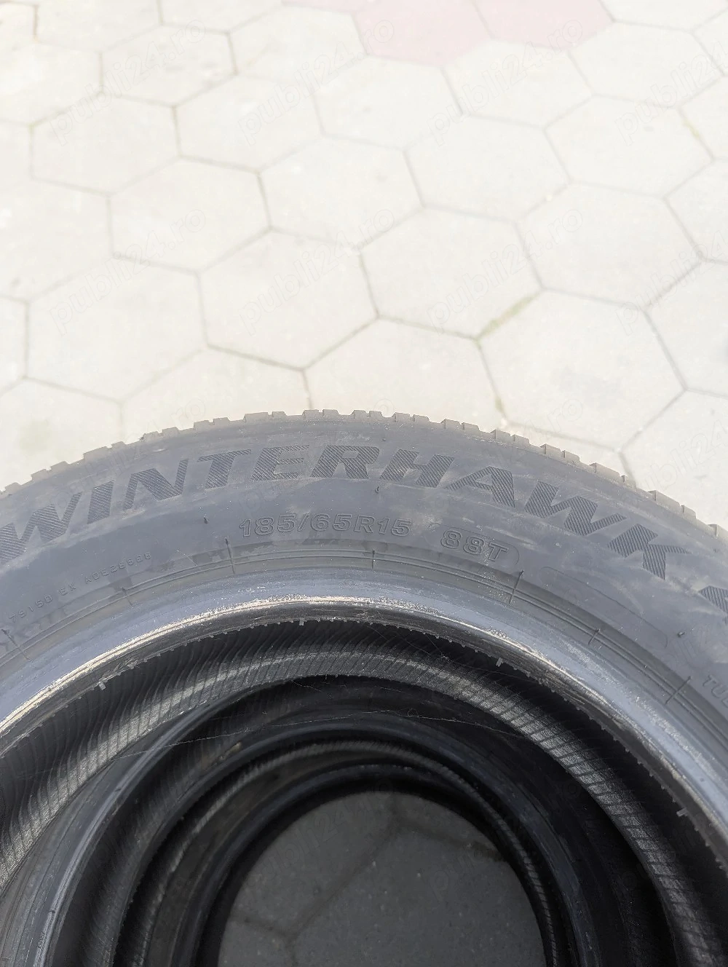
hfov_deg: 56.9
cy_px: 484
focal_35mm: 24
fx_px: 671
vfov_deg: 71.5
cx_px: 364
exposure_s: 1/58.1
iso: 78
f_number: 1.85
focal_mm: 6.81
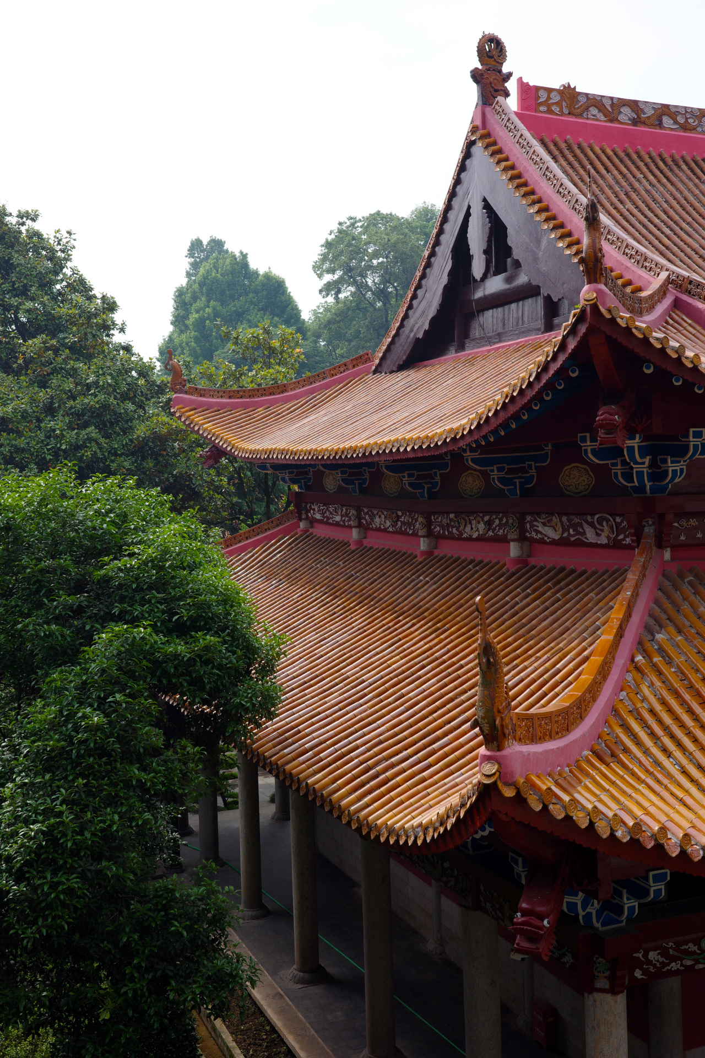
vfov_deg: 48.5
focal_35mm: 40
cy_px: 529
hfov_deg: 33.4
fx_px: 1175
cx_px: 352
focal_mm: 26
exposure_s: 1/400
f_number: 5.6
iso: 200
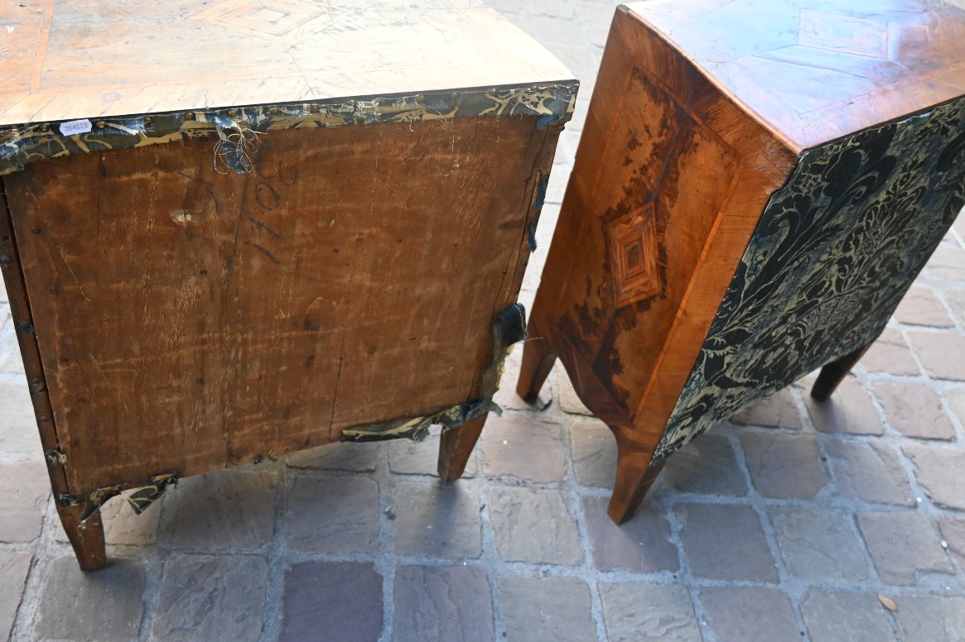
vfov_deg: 38.9
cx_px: 471
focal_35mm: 34
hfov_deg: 55.8
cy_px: 323
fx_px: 911
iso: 500
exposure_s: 1/125
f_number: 3.5
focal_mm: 22
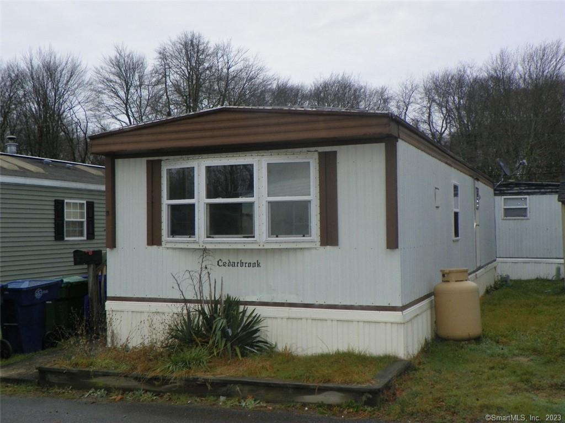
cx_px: 282
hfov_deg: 45.8
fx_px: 669
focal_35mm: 41
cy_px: 212
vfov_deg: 35.1
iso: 64
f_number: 3.2
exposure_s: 1/100
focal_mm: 7.3
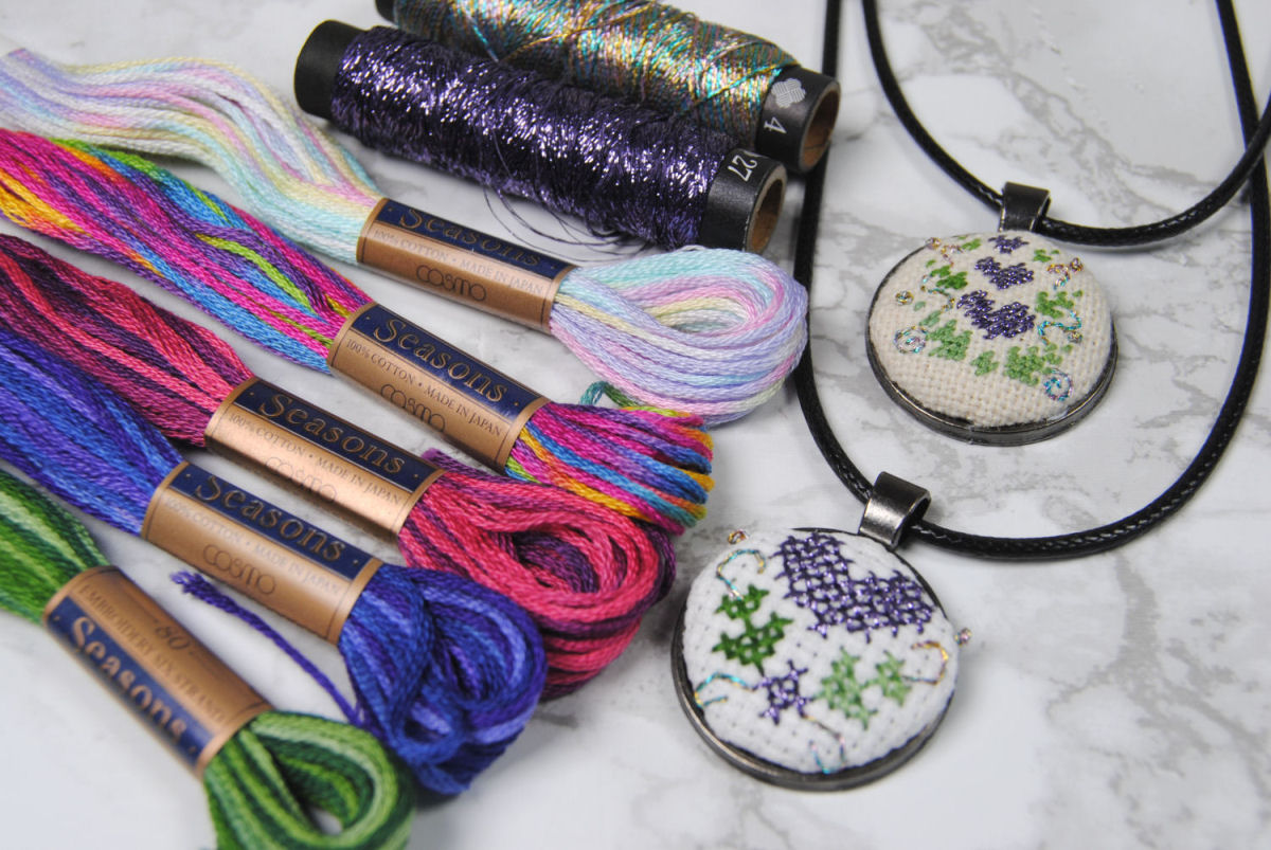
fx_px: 1856
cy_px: 425
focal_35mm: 52
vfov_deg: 25.8
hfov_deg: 37.8
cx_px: 636
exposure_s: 1/10
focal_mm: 35
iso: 200
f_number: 9
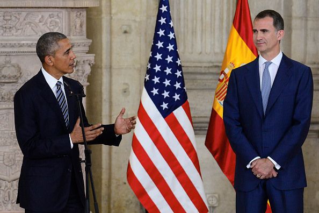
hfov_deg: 14.7
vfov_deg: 9.8
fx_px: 1240
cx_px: 160
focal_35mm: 140
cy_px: 106
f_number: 3.5
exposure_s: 1/320
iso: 2000
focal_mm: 140
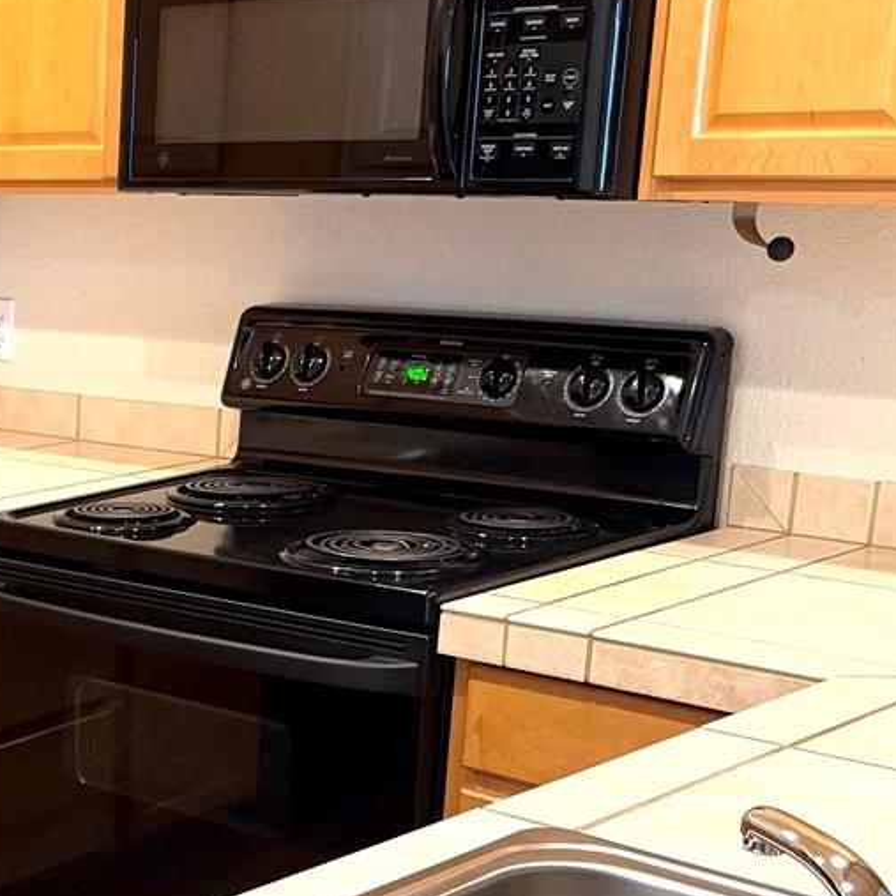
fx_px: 1962
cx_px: -253
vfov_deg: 25.2
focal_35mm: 67
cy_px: 753
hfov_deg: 23.0
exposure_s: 1/60
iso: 320
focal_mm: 6.76
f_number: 1.78
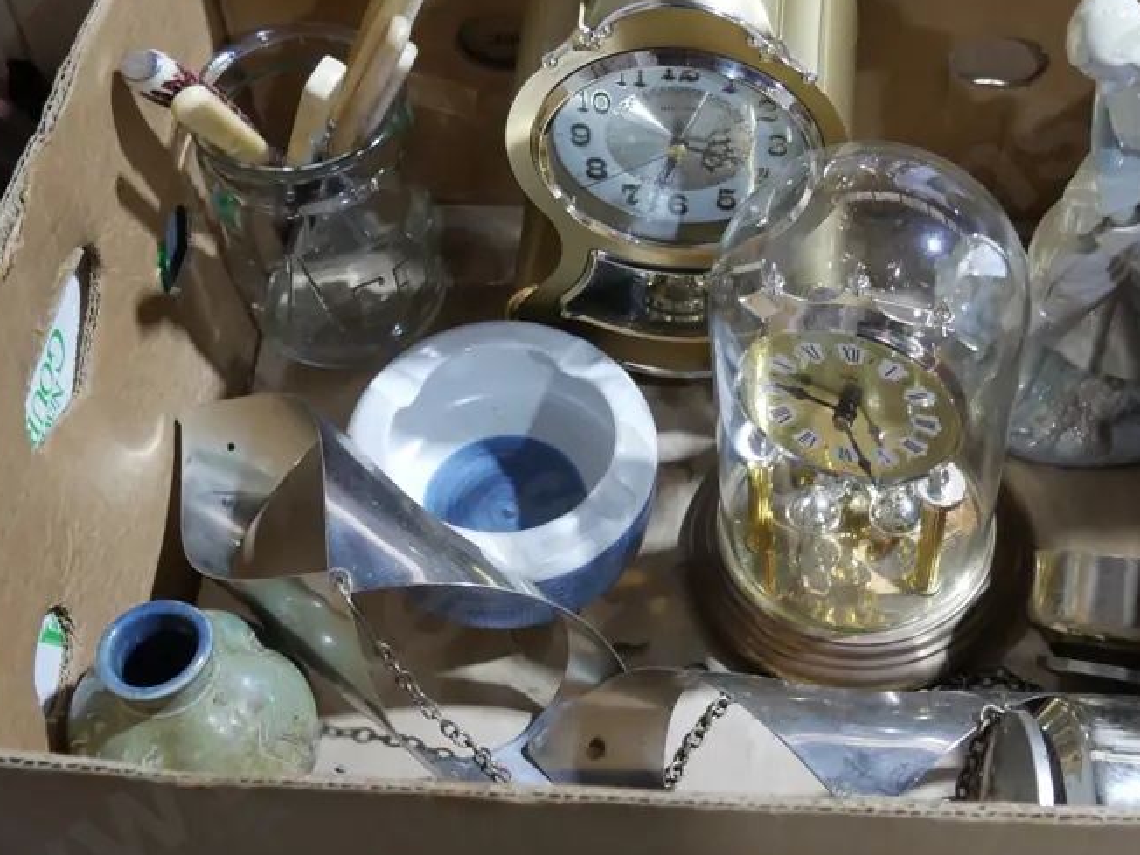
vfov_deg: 32.9
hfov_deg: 42.7
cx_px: 703
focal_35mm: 44
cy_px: 400
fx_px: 1449
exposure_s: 1/60
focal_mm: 14
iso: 800
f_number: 3.5
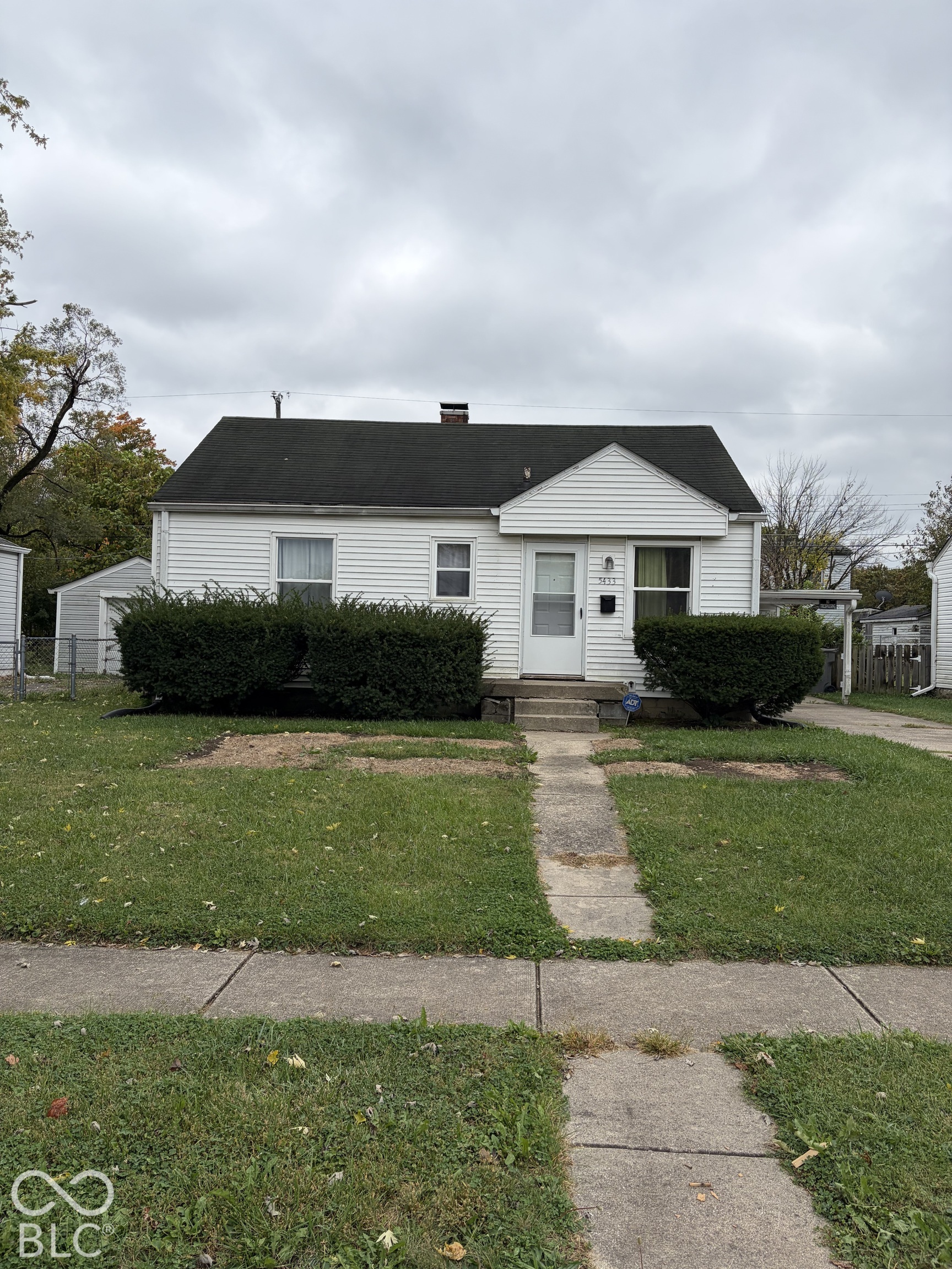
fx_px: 953
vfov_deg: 67.3
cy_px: 634
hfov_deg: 53.1
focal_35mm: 26
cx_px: 476
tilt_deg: +0.6
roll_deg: -1.5
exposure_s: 1/1196
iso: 50
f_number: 1.6
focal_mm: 5.96
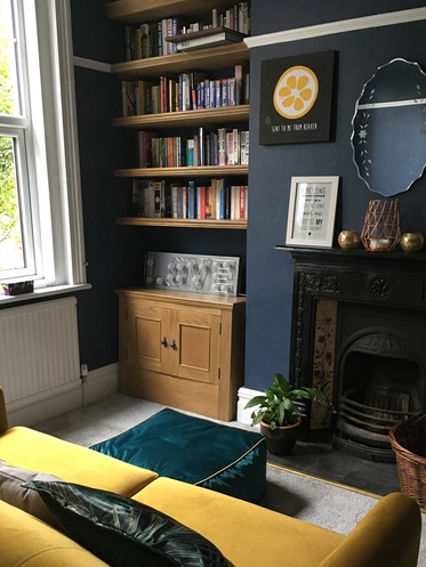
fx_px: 574
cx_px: 212
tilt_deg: -13.2
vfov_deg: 52.3
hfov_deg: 40.7
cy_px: 334
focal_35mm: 35
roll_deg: -0.8
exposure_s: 1/33
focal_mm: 4.15
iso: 160
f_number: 2.2
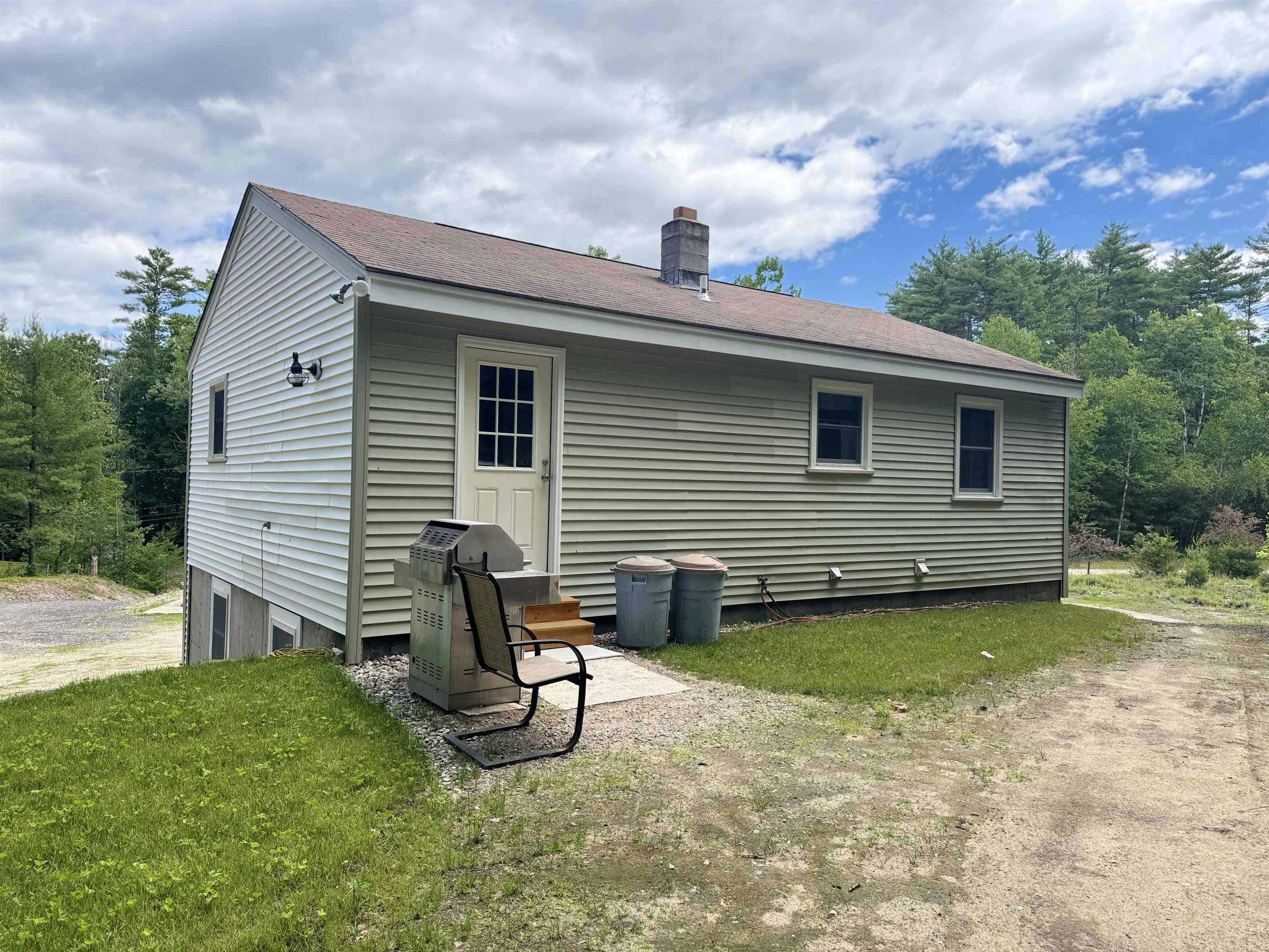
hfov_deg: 71.6
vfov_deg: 56.8
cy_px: 476
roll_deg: -1.1
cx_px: 634
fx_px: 880
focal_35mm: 24
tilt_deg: +1.1
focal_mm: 6.76
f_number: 1.78
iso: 80
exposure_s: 1/1261
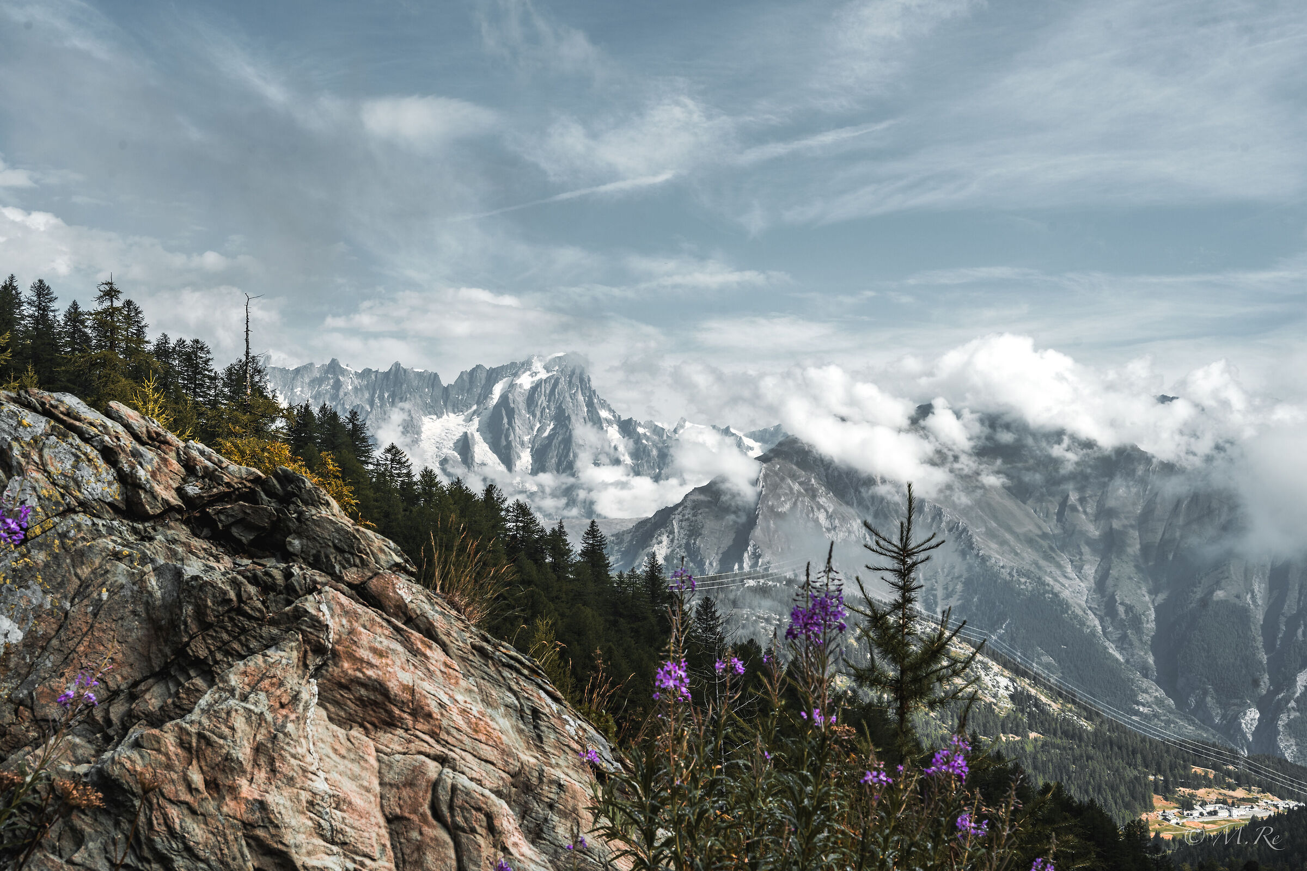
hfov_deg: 48.5
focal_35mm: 40
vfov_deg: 33.4
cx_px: 654
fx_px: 1452
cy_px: 436
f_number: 11
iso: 64
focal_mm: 40
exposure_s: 1/100
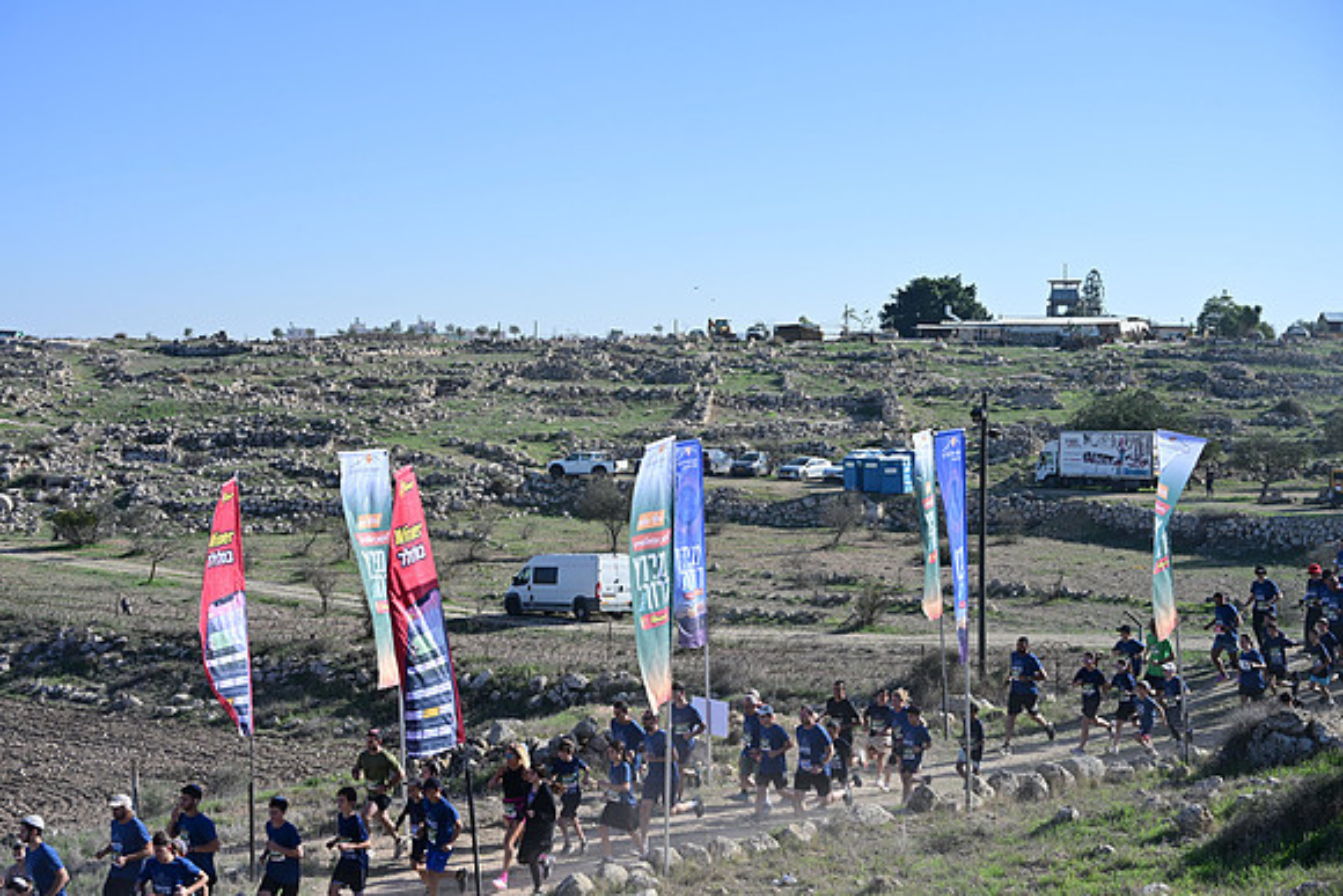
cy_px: 448
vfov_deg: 24.6
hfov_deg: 36.2
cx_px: 672
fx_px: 2052
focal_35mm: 55
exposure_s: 1/2000
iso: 160
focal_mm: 55
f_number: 3.5
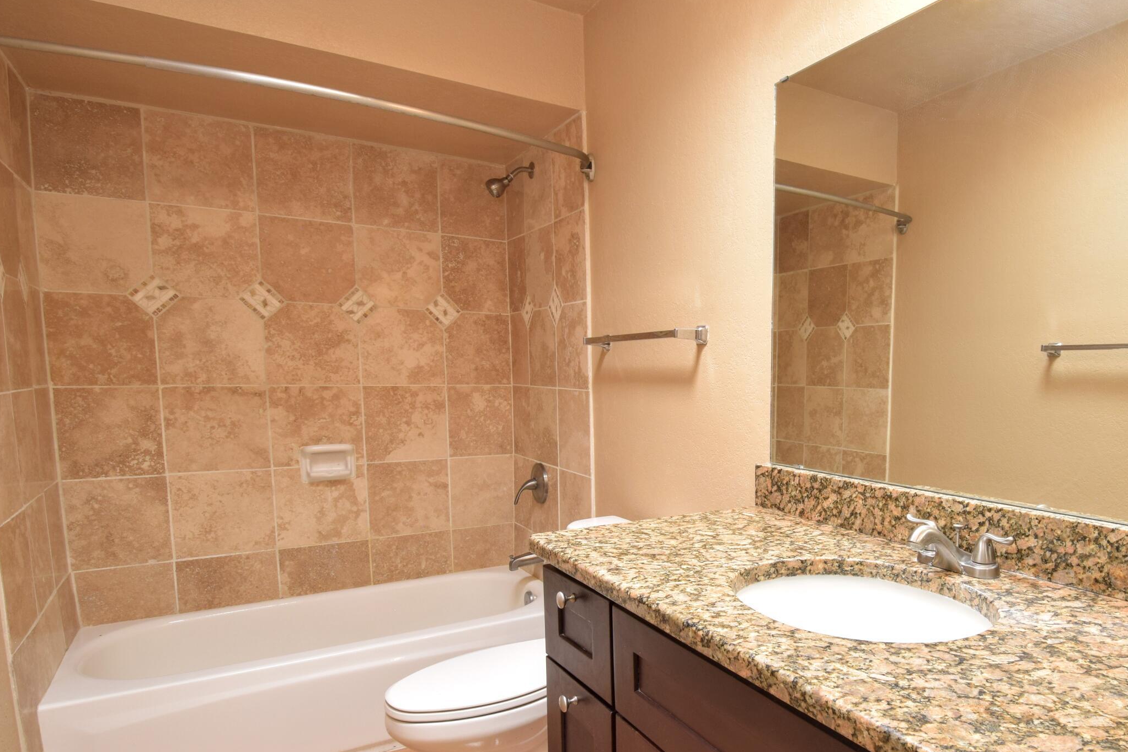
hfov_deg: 76.1
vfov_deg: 56.6
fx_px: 689
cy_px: 466
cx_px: 752
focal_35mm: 22
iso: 400
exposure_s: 1/15
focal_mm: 10
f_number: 9
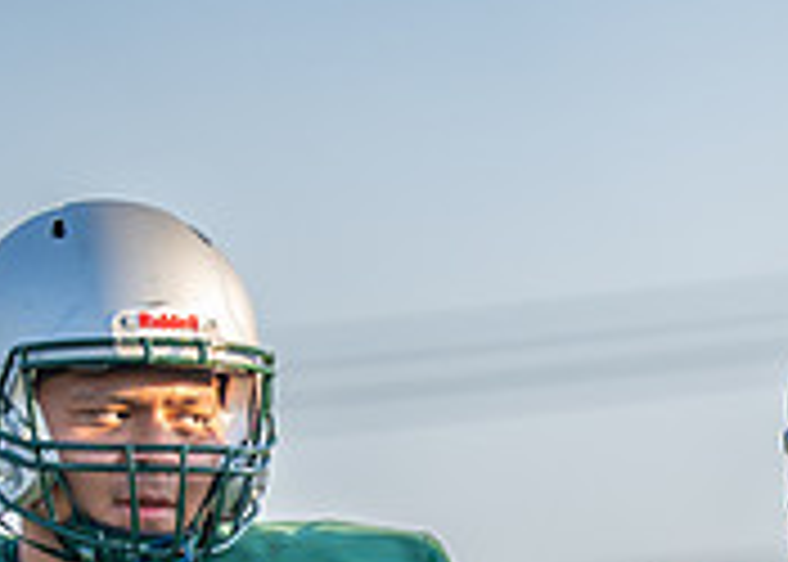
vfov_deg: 2.7
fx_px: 12130
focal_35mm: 542
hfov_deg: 3.7
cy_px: 875
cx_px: 931
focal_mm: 150
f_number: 2.8
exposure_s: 1/500
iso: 125
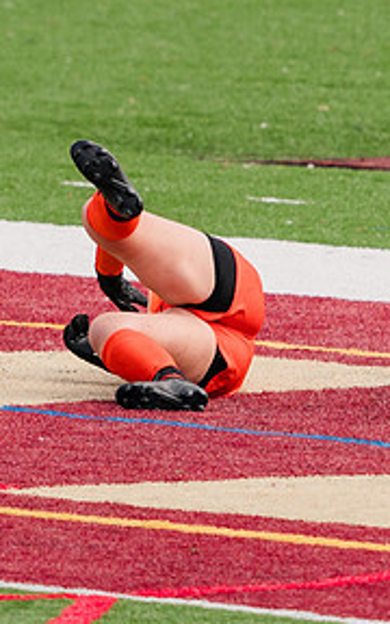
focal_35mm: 1509
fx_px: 25662
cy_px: 259
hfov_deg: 0.9
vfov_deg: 1.4
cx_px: 291
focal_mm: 489
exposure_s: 1/1600
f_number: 6.3
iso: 640
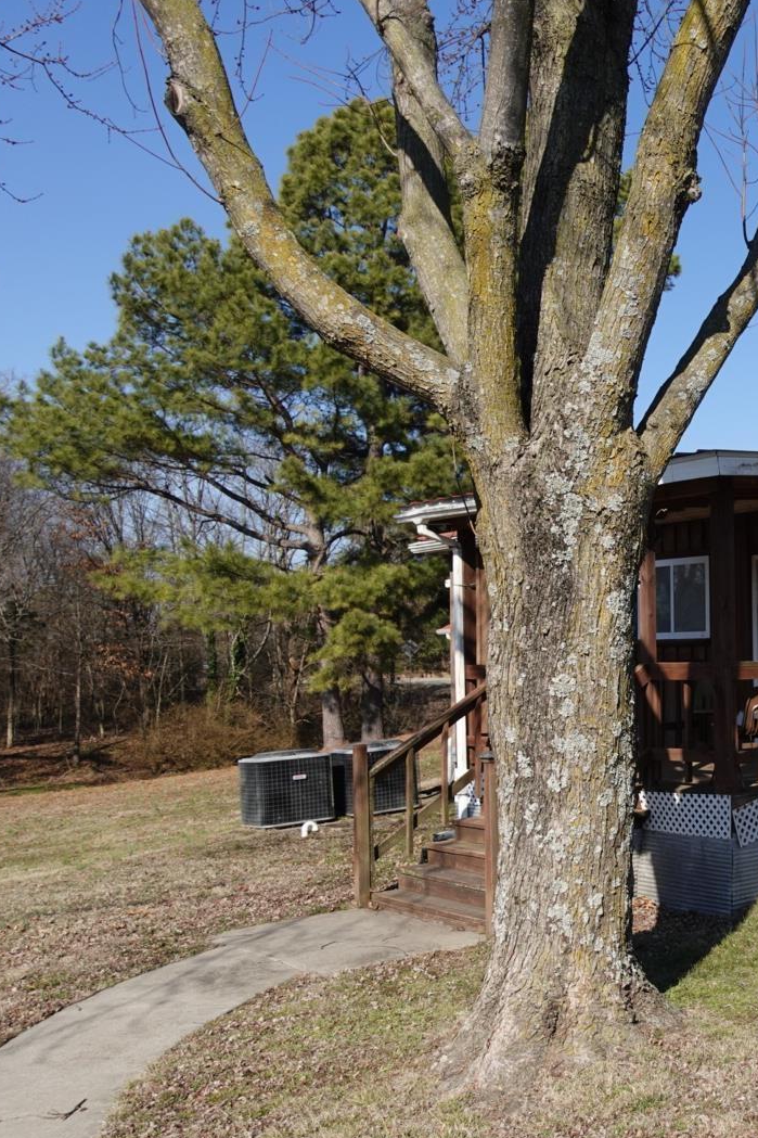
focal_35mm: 37
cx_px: 830
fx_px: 1169
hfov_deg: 31.9
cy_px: 583
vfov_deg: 51.9
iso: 125
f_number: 2.5
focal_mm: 9.4
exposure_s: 1/320
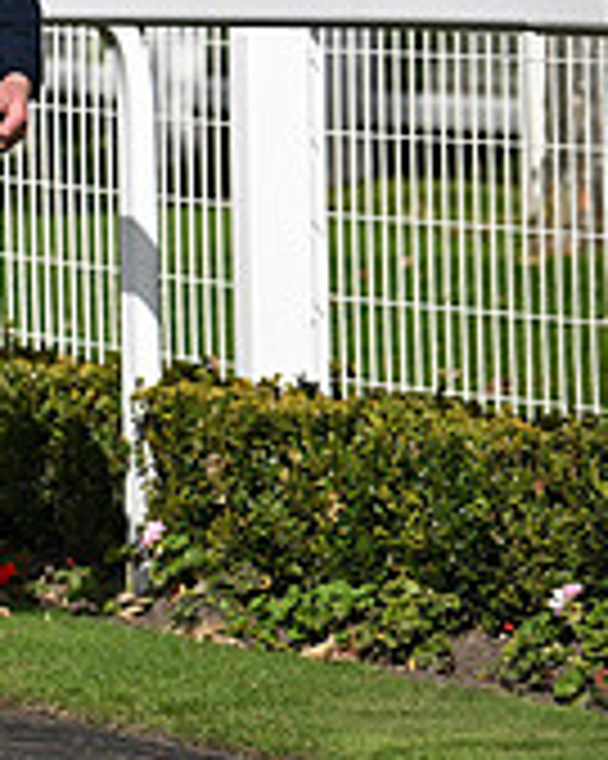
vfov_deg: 3.6
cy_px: -25
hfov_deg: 2.9
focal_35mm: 533
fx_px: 12000
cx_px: -680
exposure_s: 1/8000
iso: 500
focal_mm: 165
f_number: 4
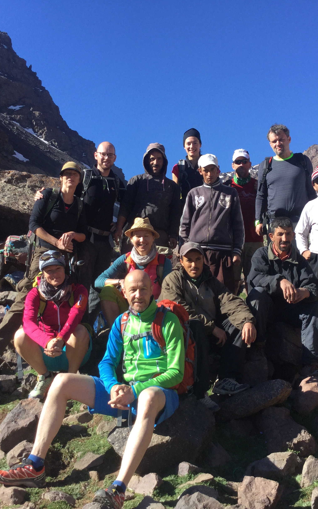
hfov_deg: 29.2
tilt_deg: +7.7
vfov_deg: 45.3
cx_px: 182
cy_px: 255
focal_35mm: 44
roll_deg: -1.1
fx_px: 610
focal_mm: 3.3
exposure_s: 1/543
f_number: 2.4
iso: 25
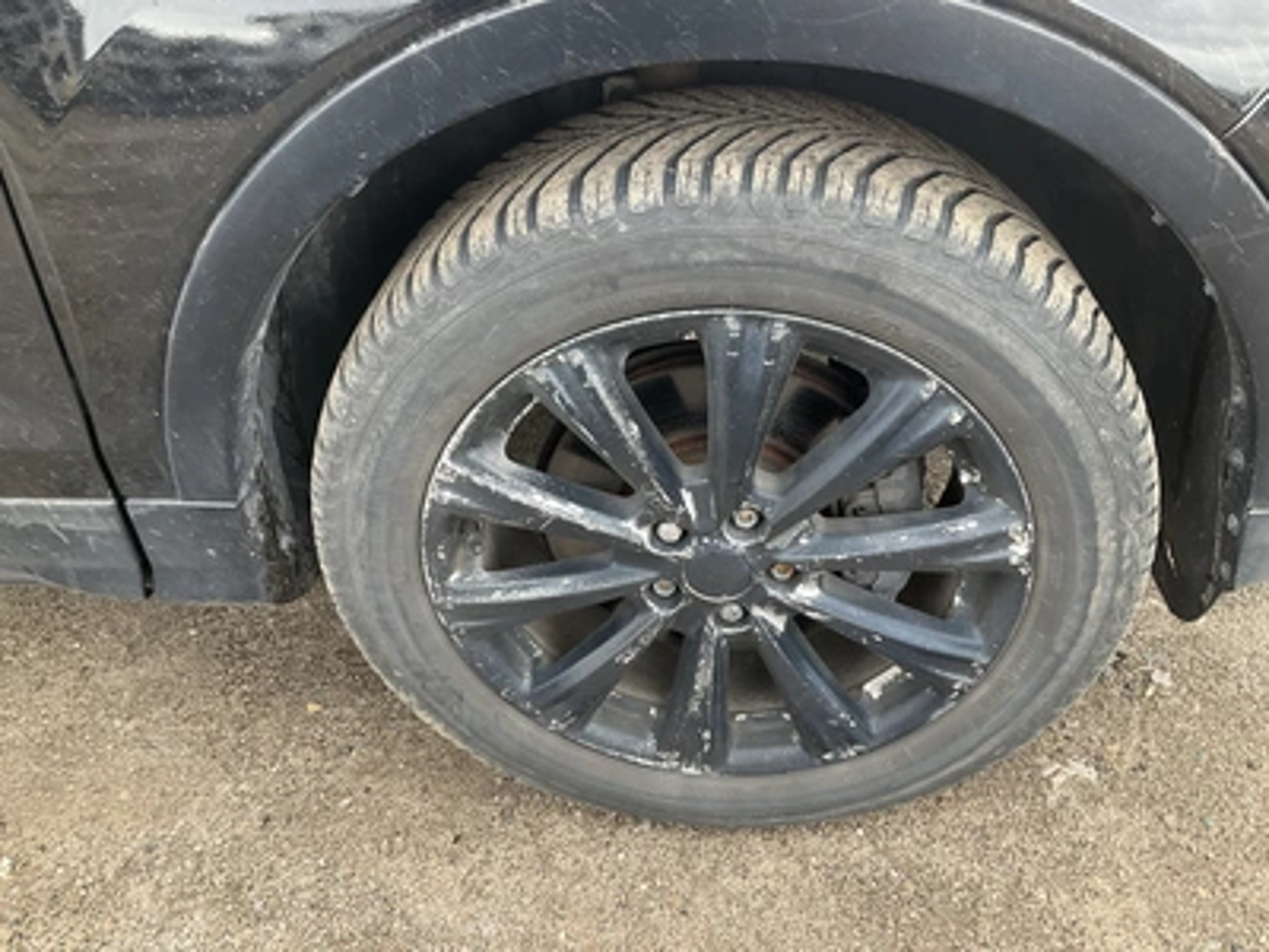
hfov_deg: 61.7
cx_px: 634
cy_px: 476
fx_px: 1063
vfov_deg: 48.2
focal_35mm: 29
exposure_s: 1/122
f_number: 1.8
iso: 50
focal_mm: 3
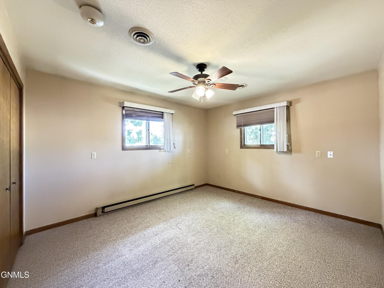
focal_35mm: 14
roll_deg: +0.3
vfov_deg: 85.7
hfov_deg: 102.1
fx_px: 155
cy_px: 144
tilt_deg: +0.9
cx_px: 192
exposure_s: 1/40
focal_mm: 2.22
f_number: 2.2
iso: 1000
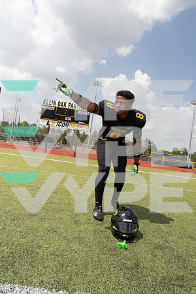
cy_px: 147
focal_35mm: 25
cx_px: 98
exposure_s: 1/250
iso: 160
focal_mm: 25
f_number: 11
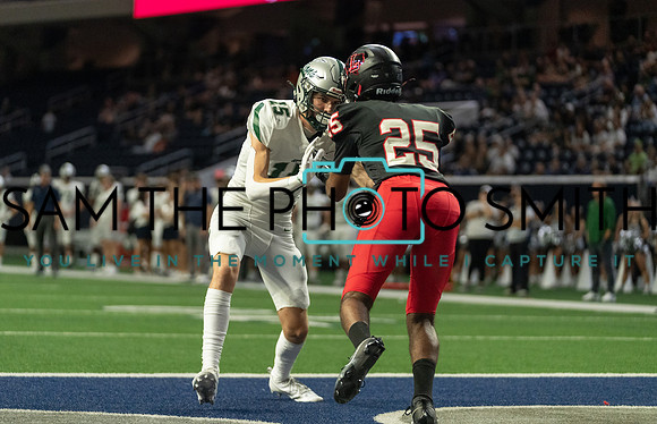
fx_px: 2504
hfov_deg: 14.9
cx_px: 302
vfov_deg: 9.7
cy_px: 187
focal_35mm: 139
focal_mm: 127
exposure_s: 1/1000
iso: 4000
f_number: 2.8
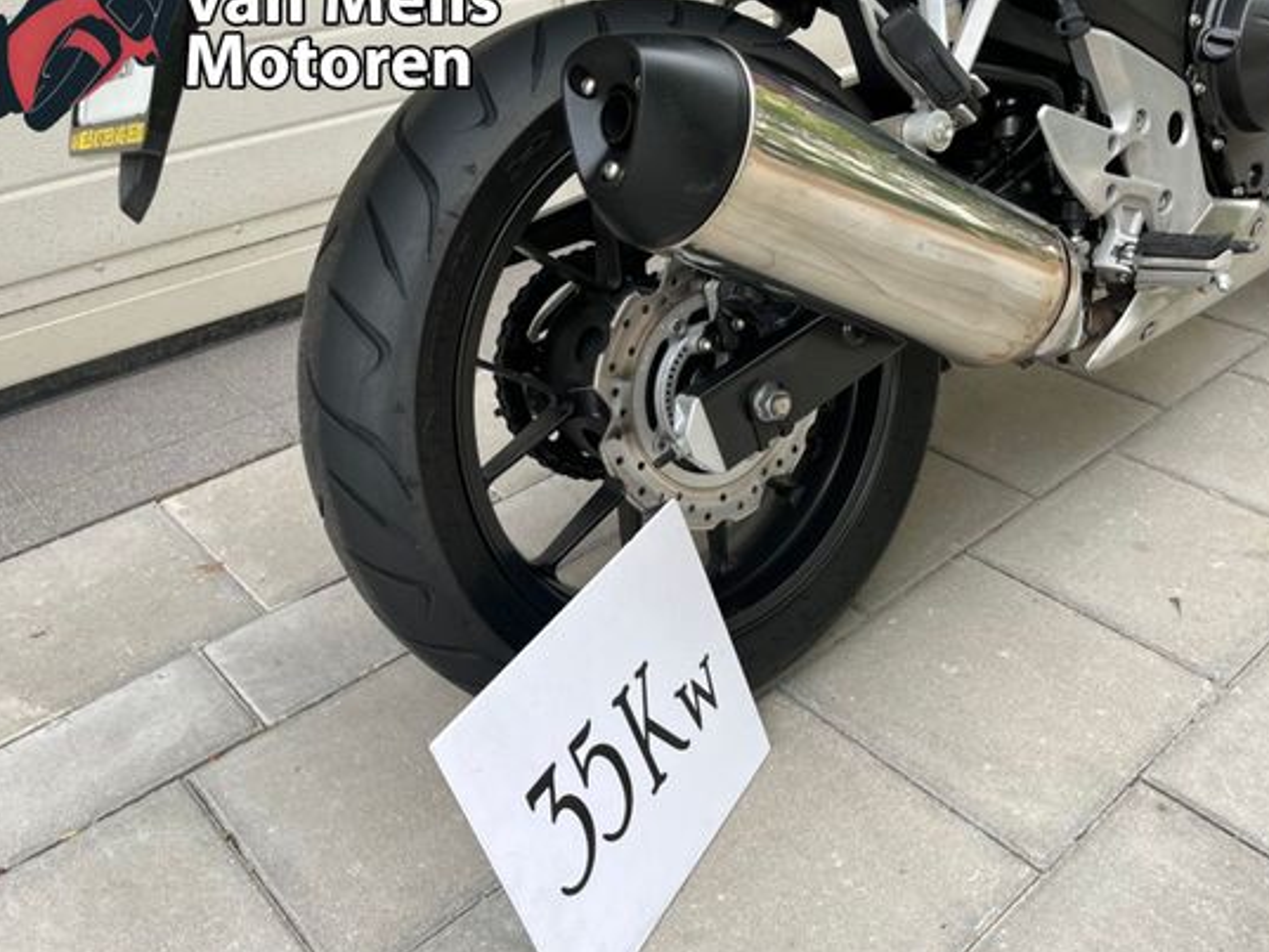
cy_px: 451
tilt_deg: -29.9
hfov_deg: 58.2
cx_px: 699
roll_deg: +3.1
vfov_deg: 45.4
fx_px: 1137
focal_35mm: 31
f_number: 1.6
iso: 50
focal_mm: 5.1
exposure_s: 1/342
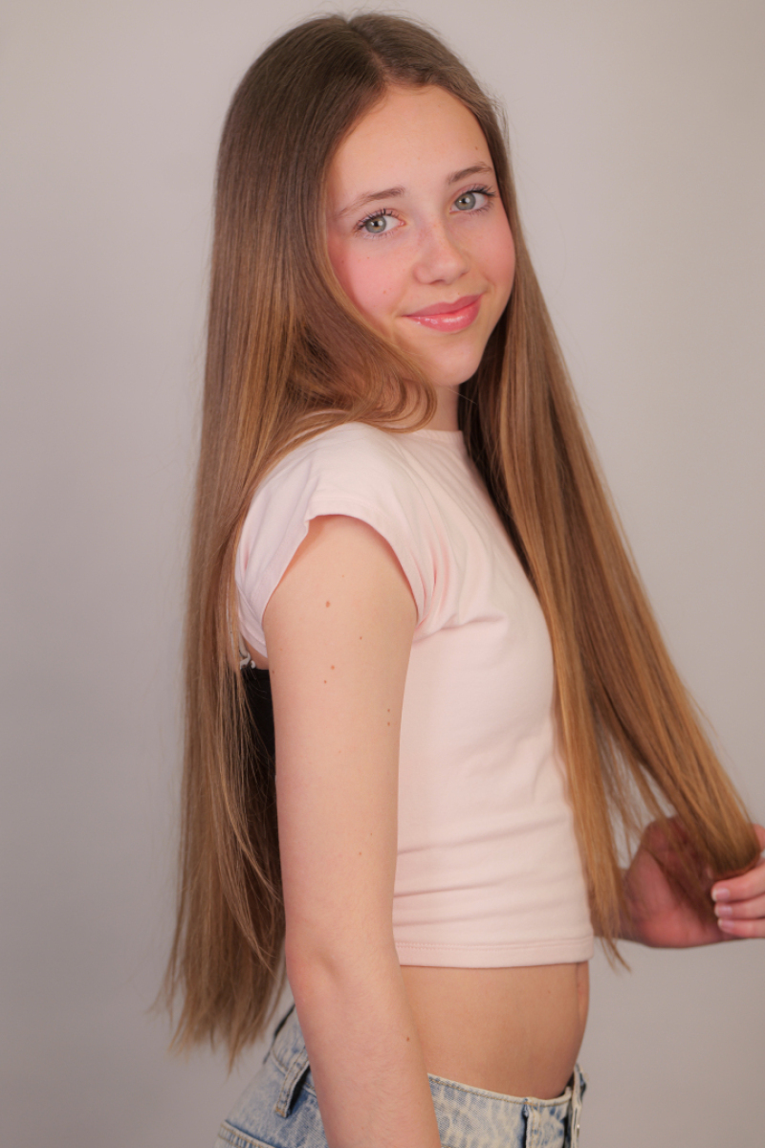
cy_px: 574
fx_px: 2709
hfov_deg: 16.1
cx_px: 382
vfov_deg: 23.9
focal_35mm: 85
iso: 400
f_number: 4
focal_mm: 85
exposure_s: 1/250
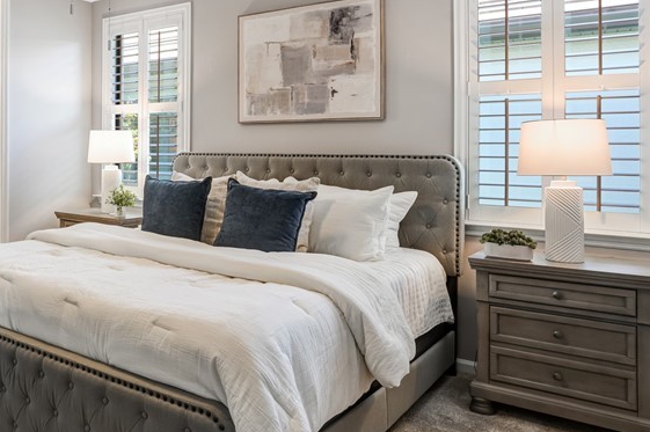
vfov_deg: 41.8
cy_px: 150
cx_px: 149
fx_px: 559
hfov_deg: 56.8
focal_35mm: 31
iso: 200
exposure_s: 1/5
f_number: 9
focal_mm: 16
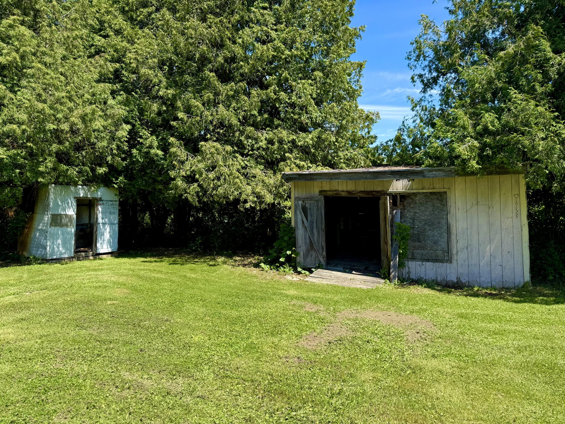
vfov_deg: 56.8
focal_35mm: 24
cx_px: 282
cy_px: 212
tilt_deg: -3.8
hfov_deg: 71.6
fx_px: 392
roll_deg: +0.6
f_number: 1.78
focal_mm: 6.76
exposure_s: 1/1618
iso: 80
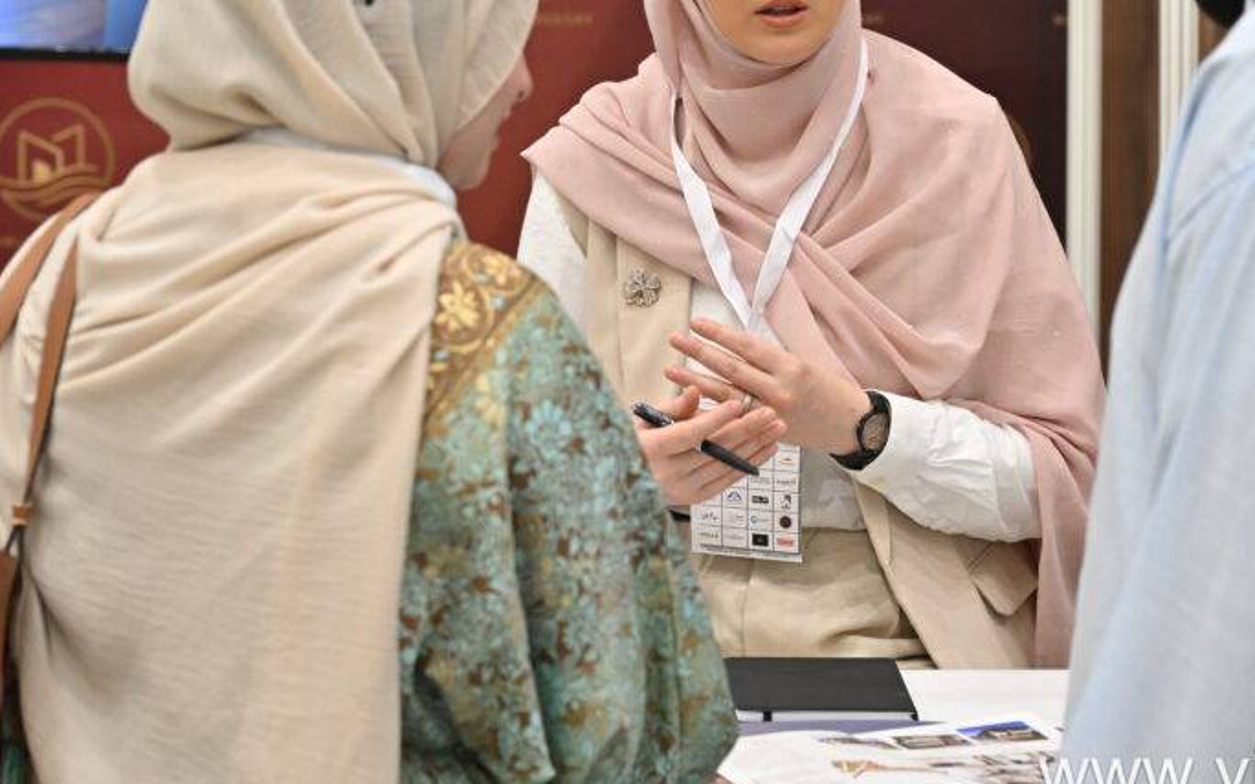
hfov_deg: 17.9
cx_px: 807
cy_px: 186
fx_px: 3966
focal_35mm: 116
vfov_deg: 11.3
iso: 1600
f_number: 4
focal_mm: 76
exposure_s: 1/160
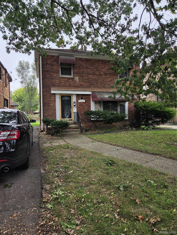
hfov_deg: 58.9
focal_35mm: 23
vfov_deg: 73.9
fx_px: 157
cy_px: 118
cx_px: 88
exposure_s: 1/950
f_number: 1.8
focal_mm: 5.4
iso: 80
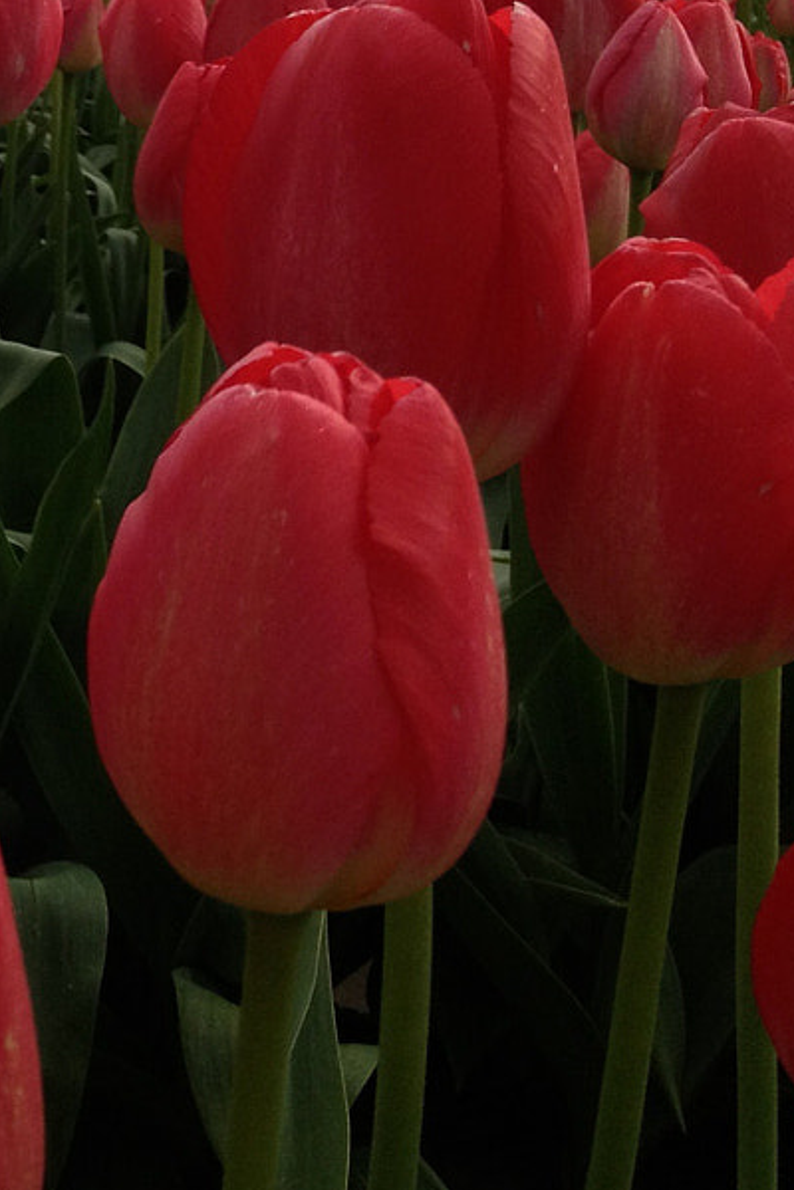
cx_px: -623
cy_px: 30
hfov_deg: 12.8
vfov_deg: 20.4
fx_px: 3209
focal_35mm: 97
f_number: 2.4
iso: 50
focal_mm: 4.28
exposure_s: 1/567
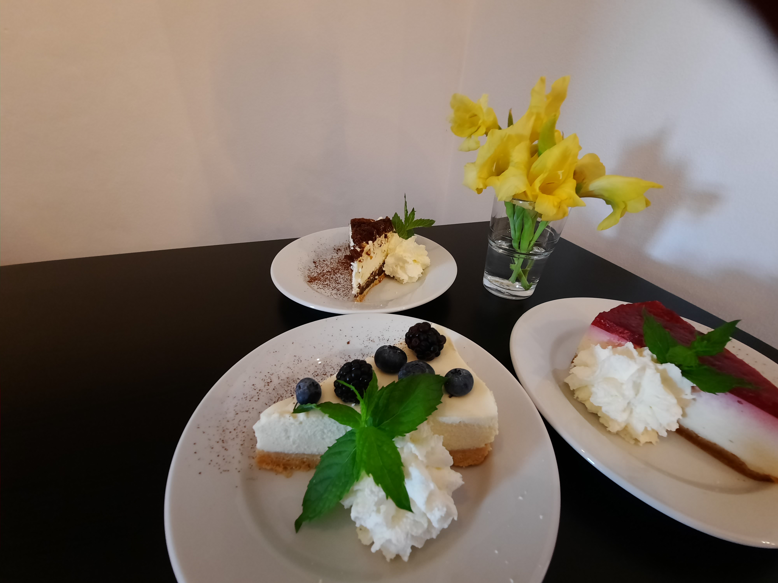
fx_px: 292
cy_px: 292
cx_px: 389
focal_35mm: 13
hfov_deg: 106.2
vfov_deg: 89.9
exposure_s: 1/25
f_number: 2.2
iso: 200
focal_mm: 1.74
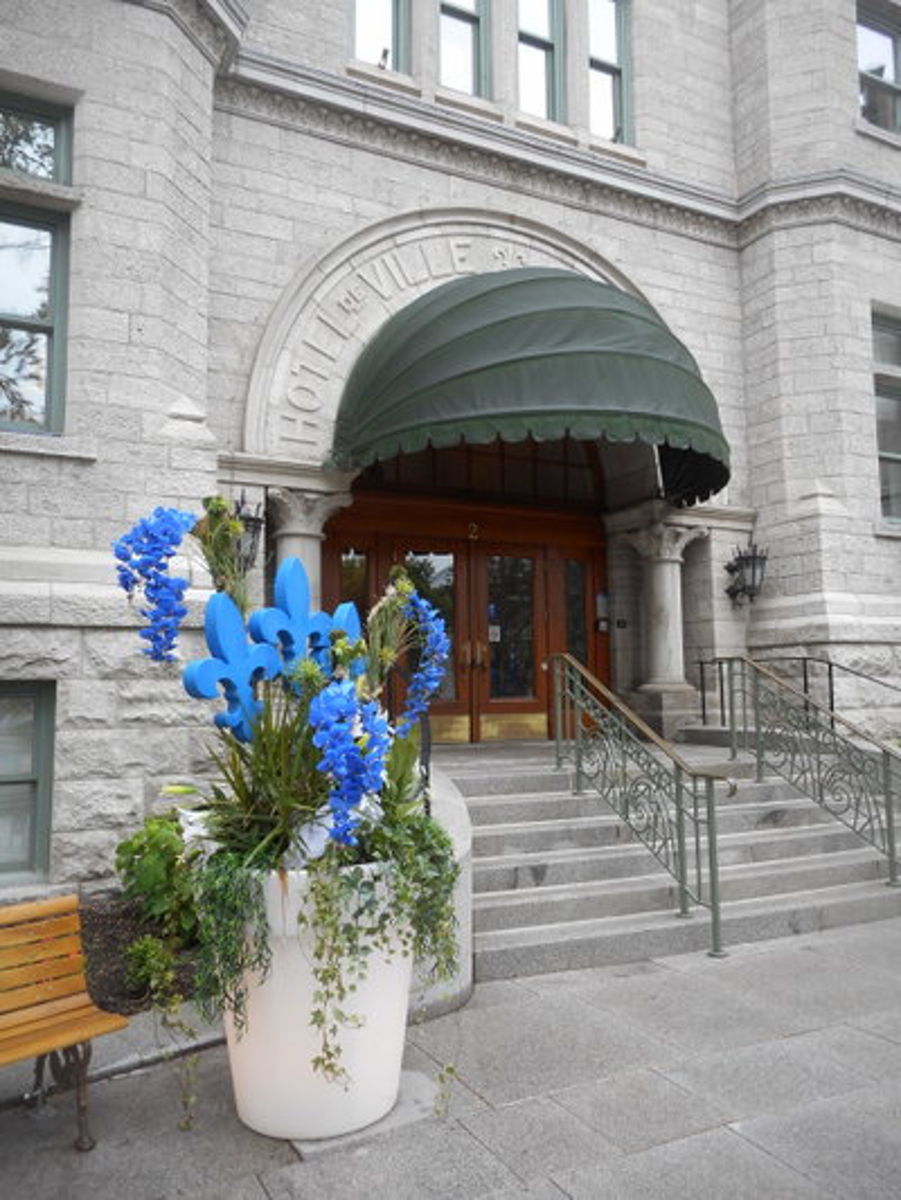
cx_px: 450
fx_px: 867
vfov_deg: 69.4
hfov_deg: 54.9
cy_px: 600
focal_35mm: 25
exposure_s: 1/30
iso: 80
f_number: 3.7
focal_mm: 4.5
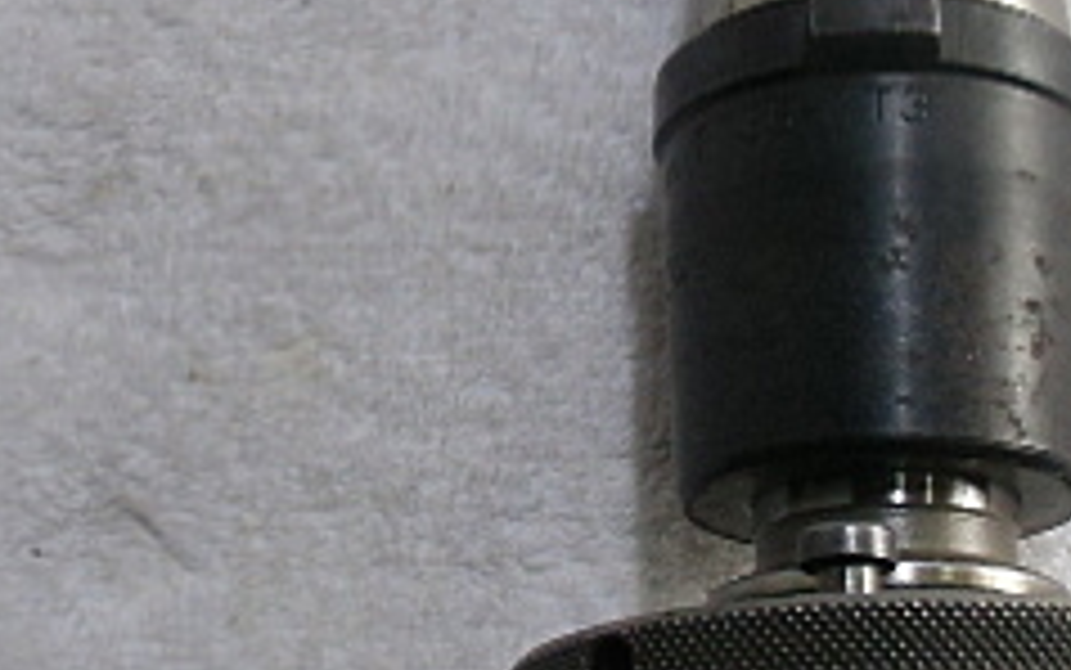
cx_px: 850
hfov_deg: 21.8
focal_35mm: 94
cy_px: 540
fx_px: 2745
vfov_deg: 13.9
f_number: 3.7
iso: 400
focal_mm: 5.93
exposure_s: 1/80
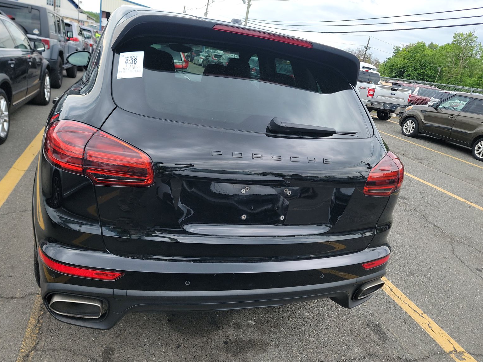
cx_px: 233
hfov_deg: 69.4
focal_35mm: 25
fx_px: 349
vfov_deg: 54.9
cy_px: 181
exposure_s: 1/178
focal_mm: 6.7
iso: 50
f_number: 1.8
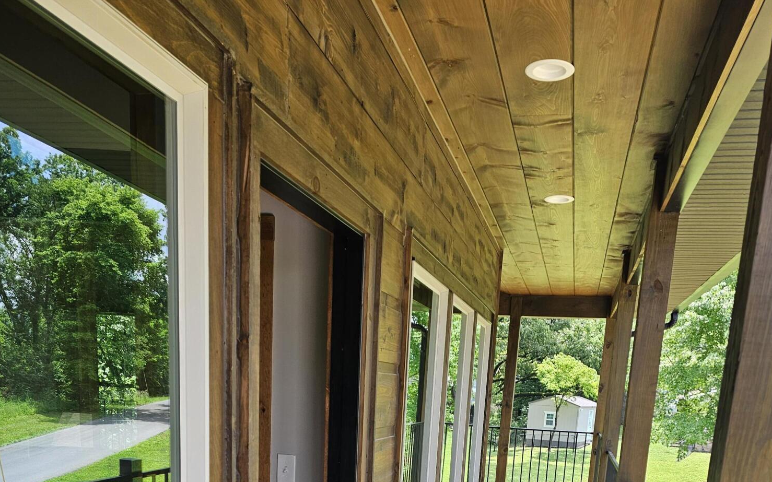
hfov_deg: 58.2
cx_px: 390
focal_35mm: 33
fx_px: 694
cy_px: 513
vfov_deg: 33.9
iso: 40
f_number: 1.7
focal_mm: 6.3
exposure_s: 1/180
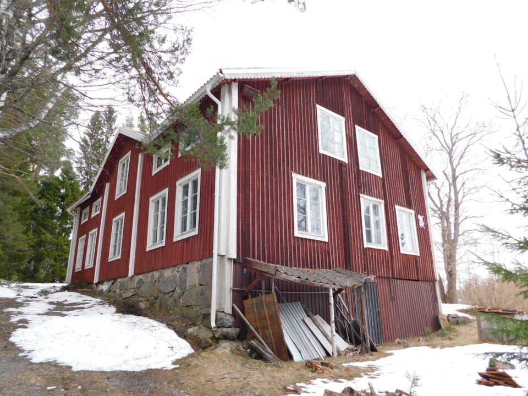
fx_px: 366
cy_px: 198
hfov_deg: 71.6
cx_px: 264
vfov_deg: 56.8
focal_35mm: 24
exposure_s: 1/80
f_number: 3
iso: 125
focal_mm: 4.1
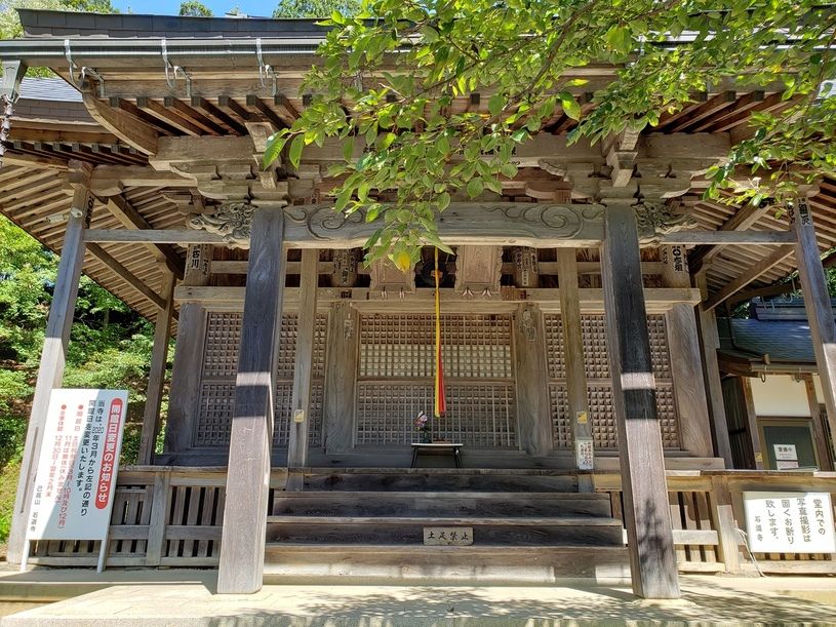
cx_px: 418
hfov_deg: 67.3
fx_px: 628
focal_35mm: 26
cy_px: 314
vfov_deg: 53.1
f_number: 2.4
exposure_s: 1/229
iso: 50
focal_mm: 4.3
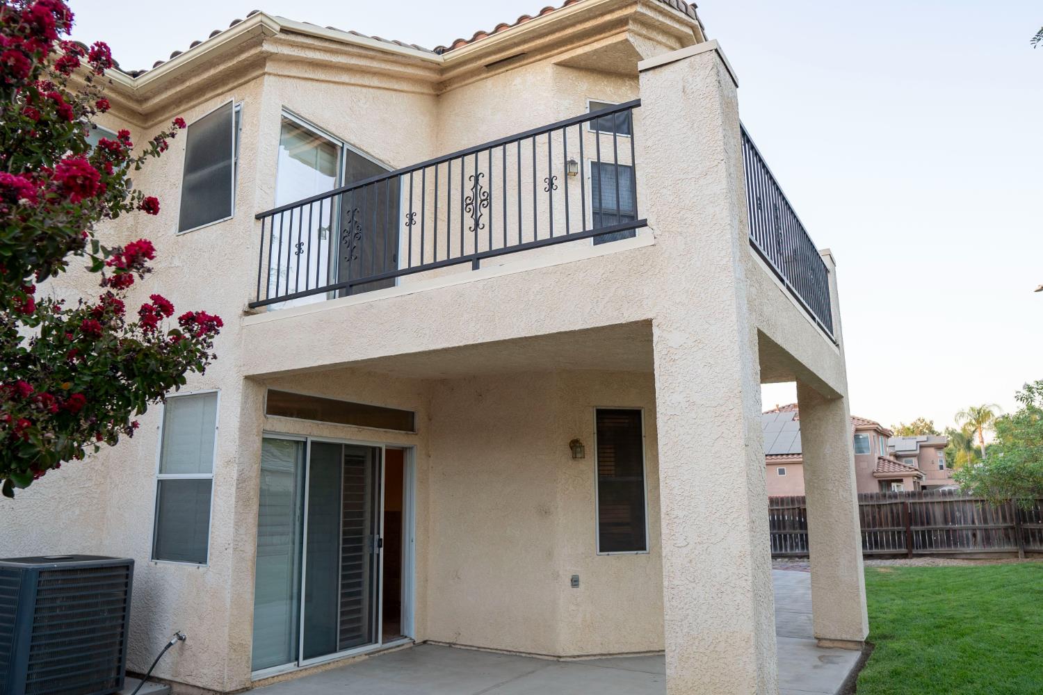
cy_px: 348
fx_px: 695
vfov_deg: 53.1
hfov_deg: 73.7
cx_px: 522
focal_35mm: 24
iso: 125
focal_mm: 16
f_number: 4
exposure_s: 1/60
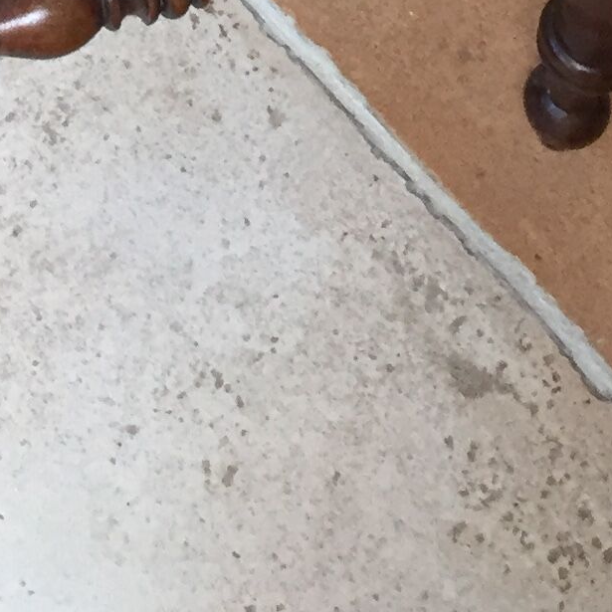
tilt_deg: -45.9
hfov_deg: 12.7
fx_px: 2720
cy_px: -885
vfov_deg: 10.8
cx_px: 51
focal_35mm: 136
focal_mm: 4.15
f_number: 2.2
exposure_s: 1/33
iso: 64
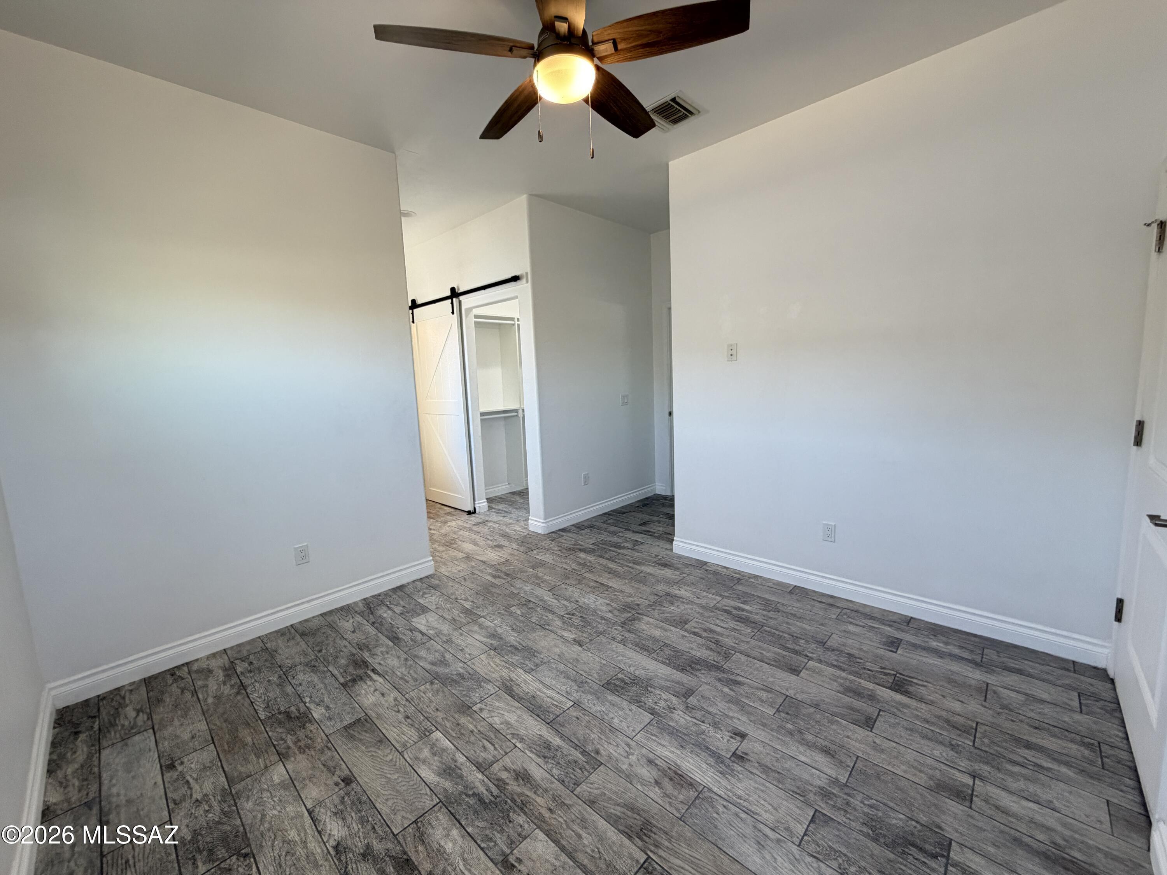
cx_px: 584
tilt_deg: -6.9
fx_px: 472
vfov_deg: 85.7
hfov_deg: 102.1
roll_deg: +2.3
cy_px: 438
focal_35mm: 14
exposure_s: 1/120
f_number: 2.2
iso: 250
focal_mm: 2.22
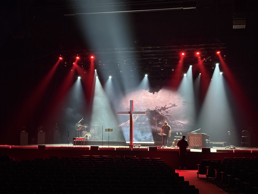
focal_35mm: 52
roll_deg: +0.4
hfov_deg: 36.8
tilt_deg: +3.7
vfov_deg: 28.0
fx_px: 388
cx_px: 129
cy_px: 97
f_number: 1.6
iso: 400
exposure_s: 1/26
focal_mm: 5.96
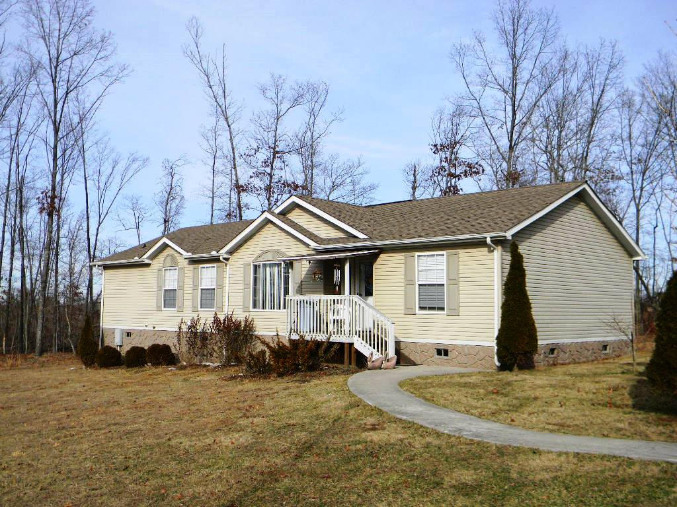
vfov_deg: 39.7
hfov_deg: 51.4
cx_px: 338
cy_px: 254
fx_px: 704
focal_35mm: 36
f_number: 7.4
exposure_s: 1/236
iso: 80
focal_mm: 6.4
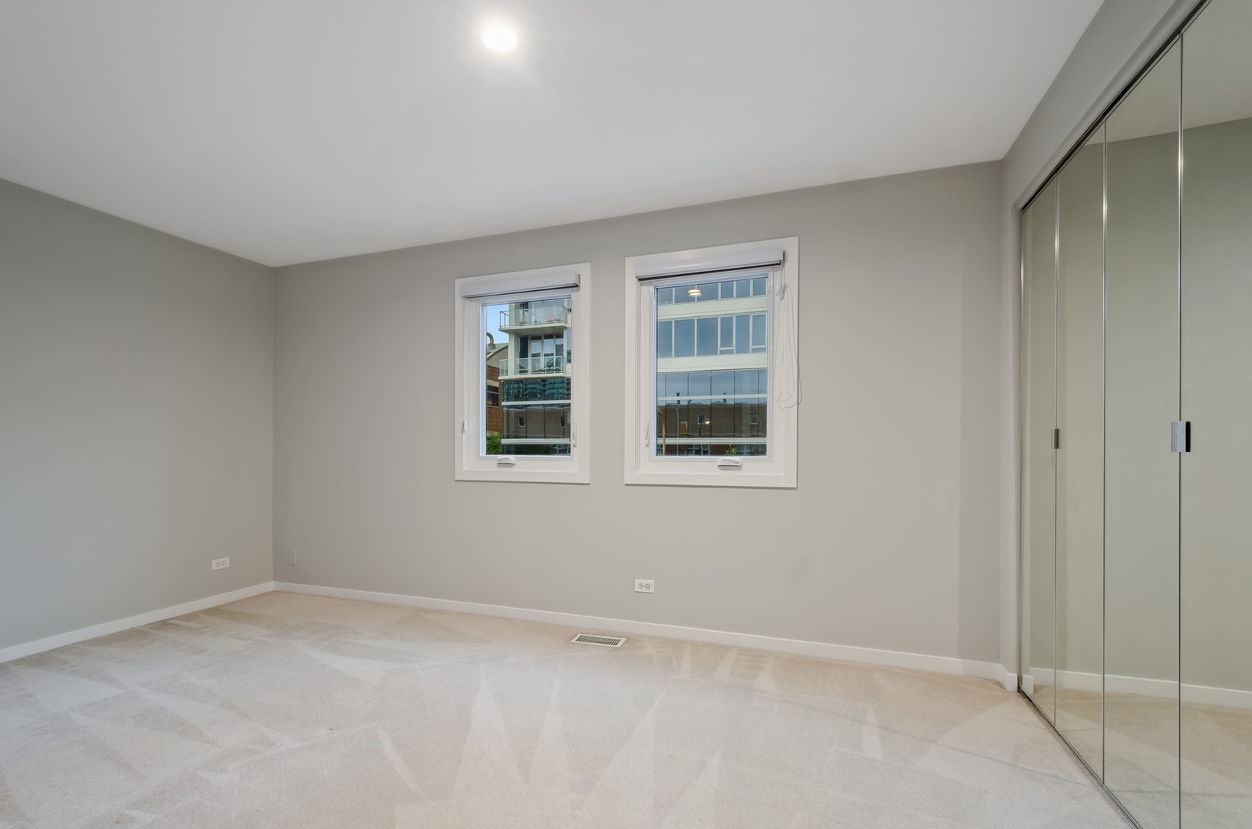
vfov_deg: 77.1
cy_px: 414
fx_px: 521
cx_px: 626
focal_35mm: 15
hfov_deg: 100.5
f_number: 9
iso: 200
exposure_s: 2
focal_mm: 10
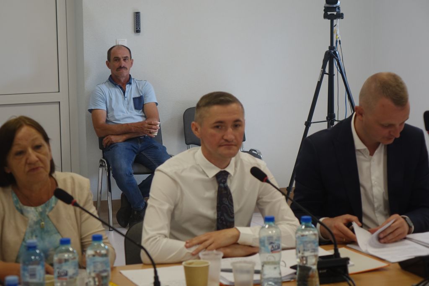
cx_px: 214
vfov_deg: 14.6
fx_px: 1120
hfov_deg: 21.7
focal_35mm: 94
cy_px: 143
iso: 320
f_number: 2.8
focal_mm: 34.62
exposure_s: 1/100
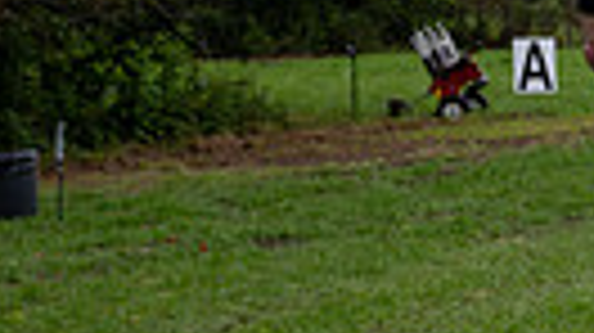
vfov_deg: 6.9
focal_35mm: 175
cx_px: 1264
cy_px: 187
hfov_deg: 11.0
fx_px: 2754
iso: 72
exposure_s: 1/100
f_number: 6.3
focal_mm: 38
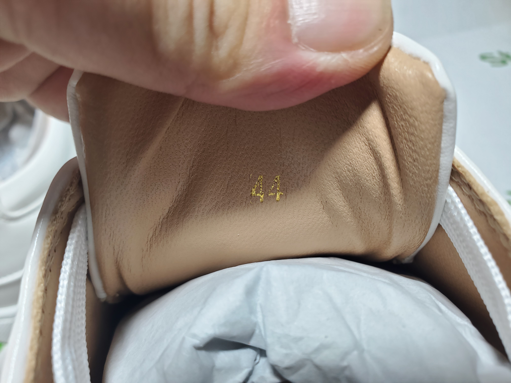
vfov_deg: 53.1
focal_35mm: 26
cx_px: 256
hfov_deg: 67.3
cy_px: 192
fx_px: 384
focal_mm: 4.3
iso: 50
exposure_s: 1/124
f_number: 2.4
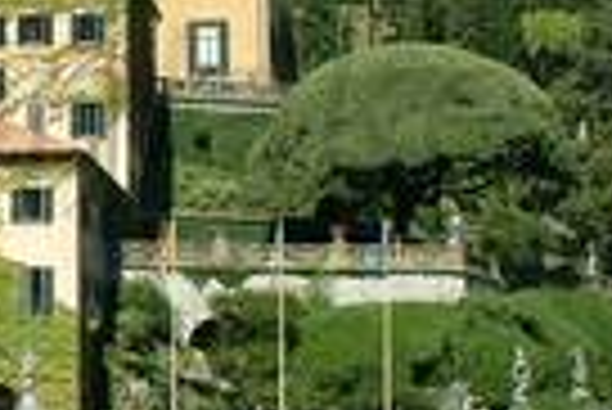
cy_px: 124
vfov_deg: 9.5
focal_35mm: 145
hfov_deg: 13.7
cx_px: -130
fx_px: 2468
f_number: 6.7
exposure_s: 1/180
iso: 100
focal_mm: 28
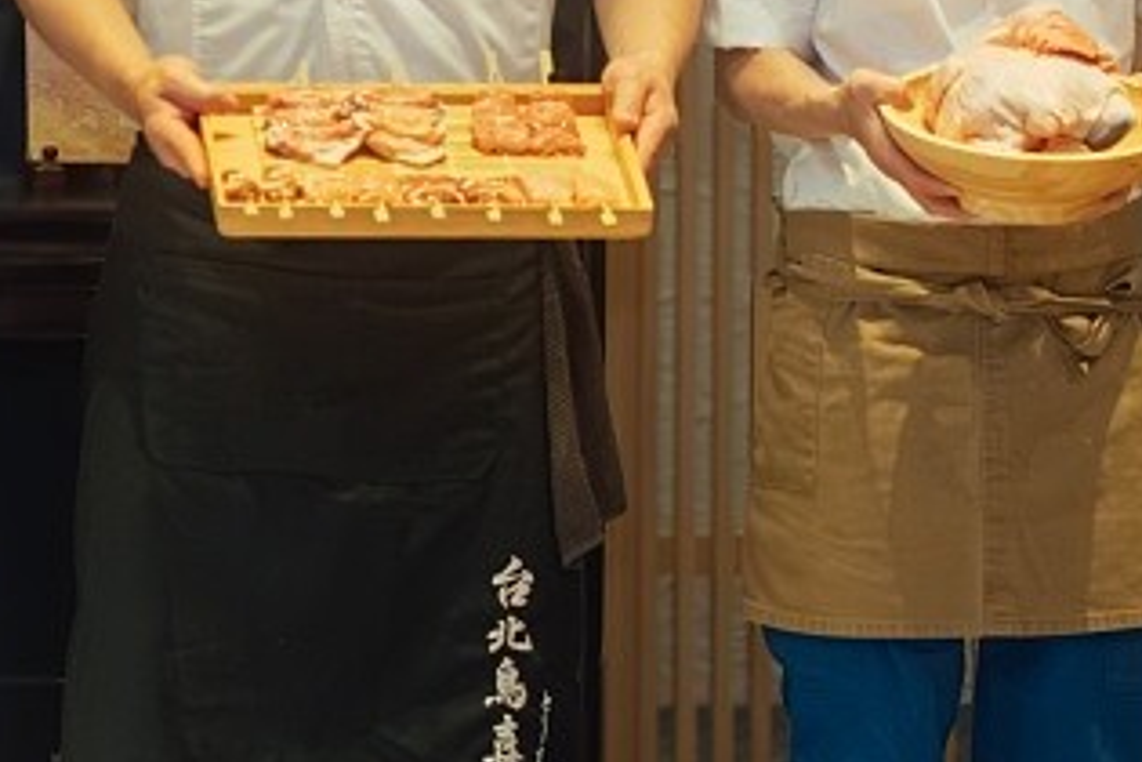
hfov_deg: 10.1
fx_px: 6407
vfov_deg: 6.8
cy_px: -102
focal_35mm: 202
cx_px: 47
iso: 1600
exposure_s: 1/160
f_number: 2
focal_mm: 35
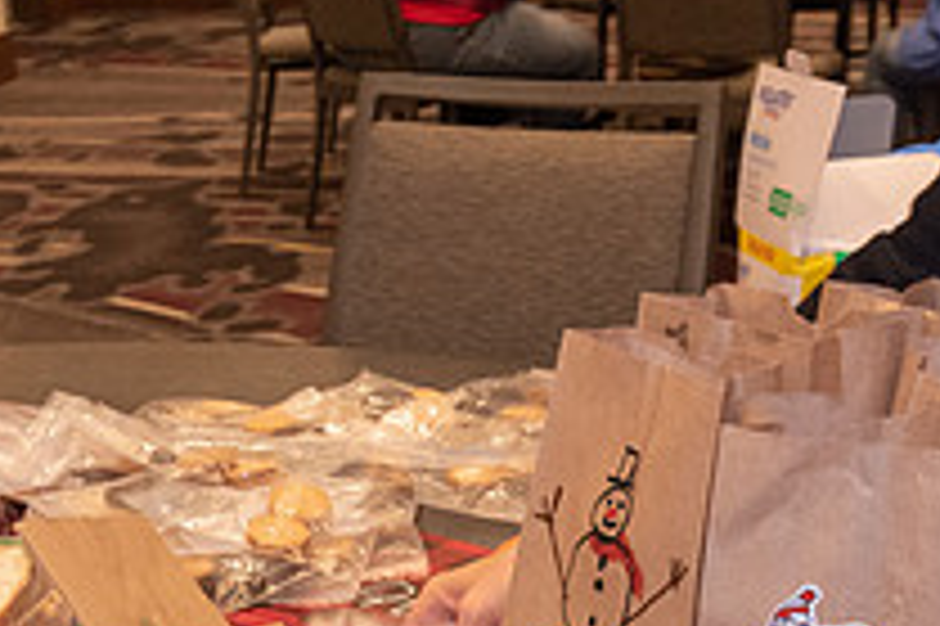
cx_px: 296
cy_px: 848
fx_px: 2192
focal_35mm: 84
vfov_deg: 15.4
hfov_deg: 24.1
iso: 800
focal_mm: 17
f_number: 4.5
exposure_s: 1/80
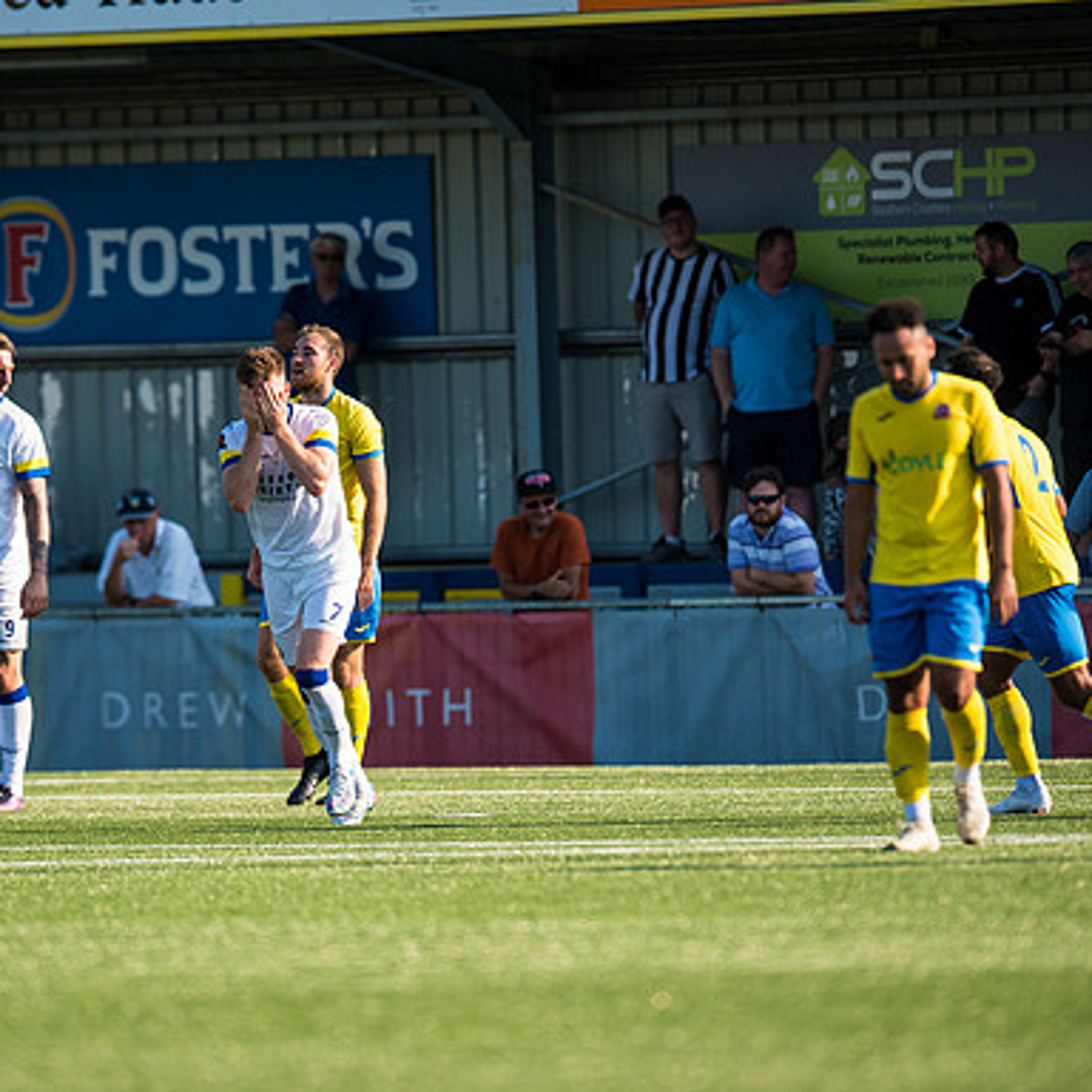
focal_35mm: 513
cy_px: 545
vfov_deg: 3.4
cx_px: 333
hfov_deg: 3.4
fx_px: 18309
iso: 200
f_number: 5
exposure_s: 1/1250
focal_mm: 400
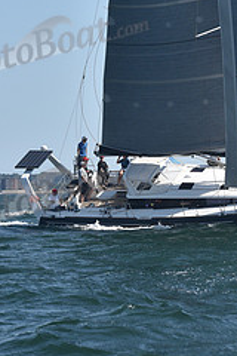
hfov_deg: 6.0
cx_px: 226
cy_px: -50
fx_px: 2271
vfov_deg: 8.9
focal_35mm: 230
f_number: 5.6
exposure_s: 1/1000
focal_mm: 95
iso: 250
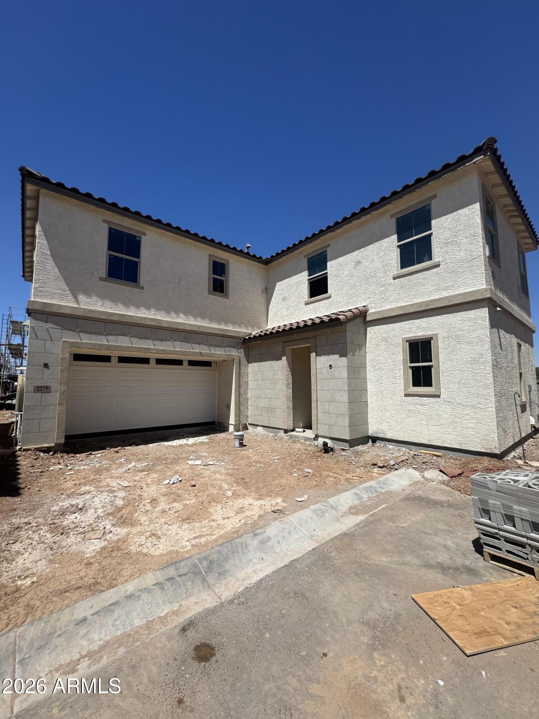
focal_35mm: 14
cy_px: 360
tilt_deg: +4.2
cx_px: 270
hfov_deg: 85.7
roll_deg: +0.6
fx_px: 291
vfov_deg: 102.1
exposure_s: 1/3390
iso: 50
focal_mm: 2.22
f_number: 2.2
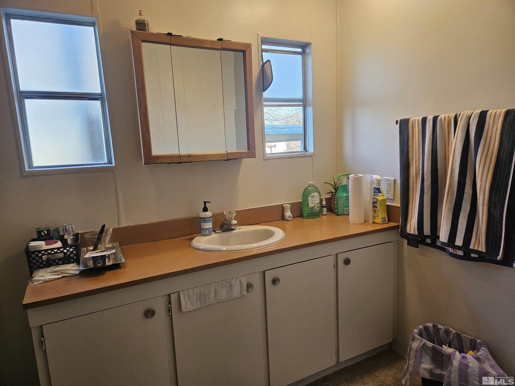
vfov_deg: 58.9
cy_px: 193
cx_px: 258
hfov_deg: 73.9
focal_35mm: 23
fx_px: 342
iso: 125
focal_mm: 5.4
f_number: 1.8
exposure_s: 1/120
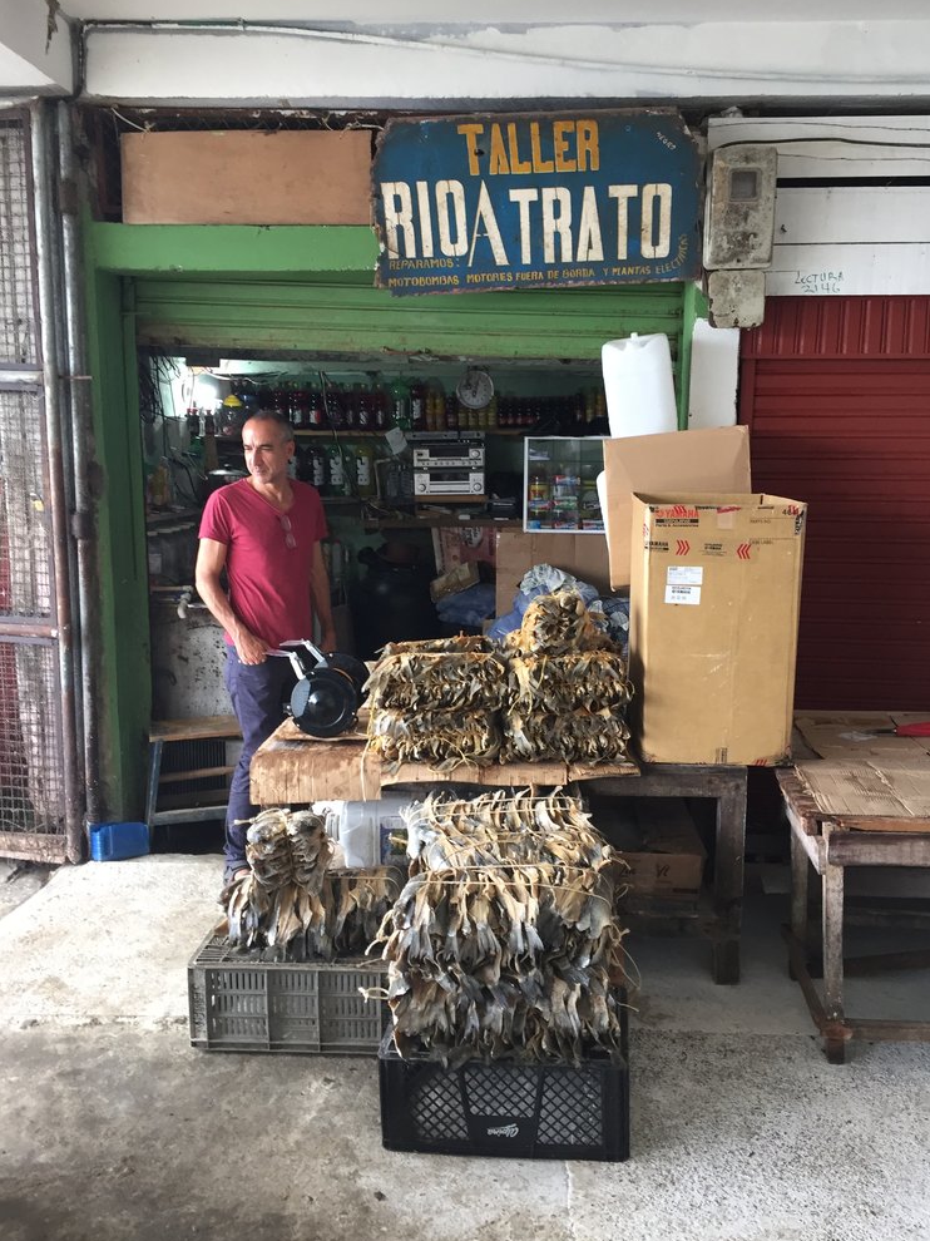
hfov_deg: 46.8
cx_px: 480
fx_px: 1075
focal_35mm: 30
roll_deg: -0.8
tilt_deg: -10.5
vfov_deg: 60.0
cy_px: 636
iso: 80
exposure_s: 1/30
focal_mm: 4.15
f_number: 2.2
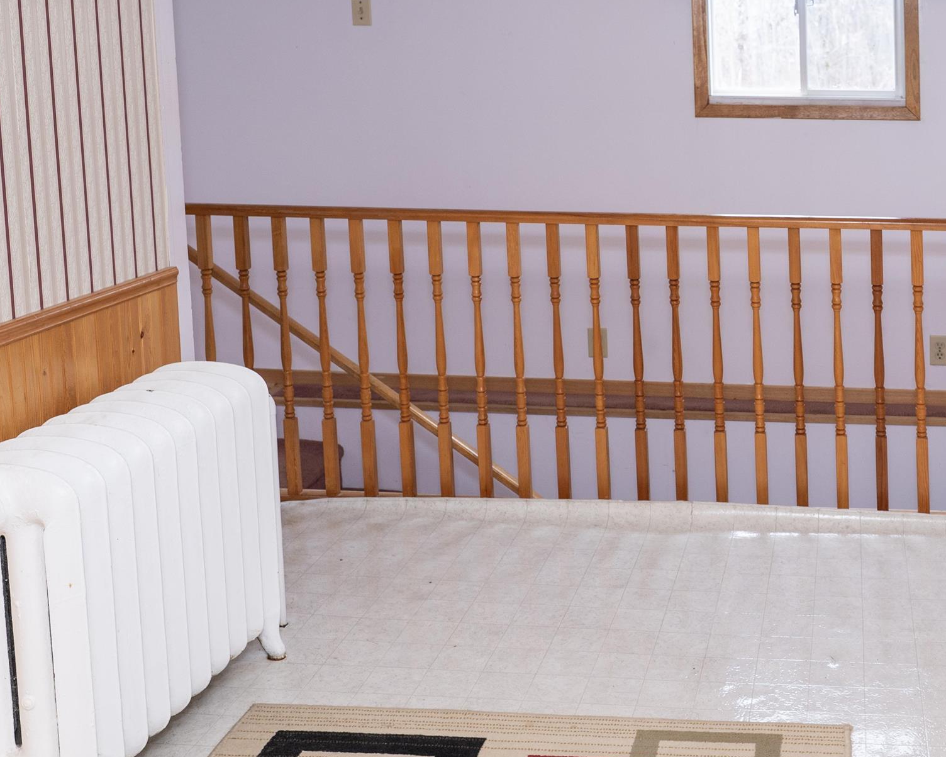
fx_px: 1288
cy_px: 327
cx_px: 760
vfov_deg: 32.7
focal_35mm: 46
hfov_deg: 38.8
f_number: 5.6
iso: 400
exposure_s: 1/200
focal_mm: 24
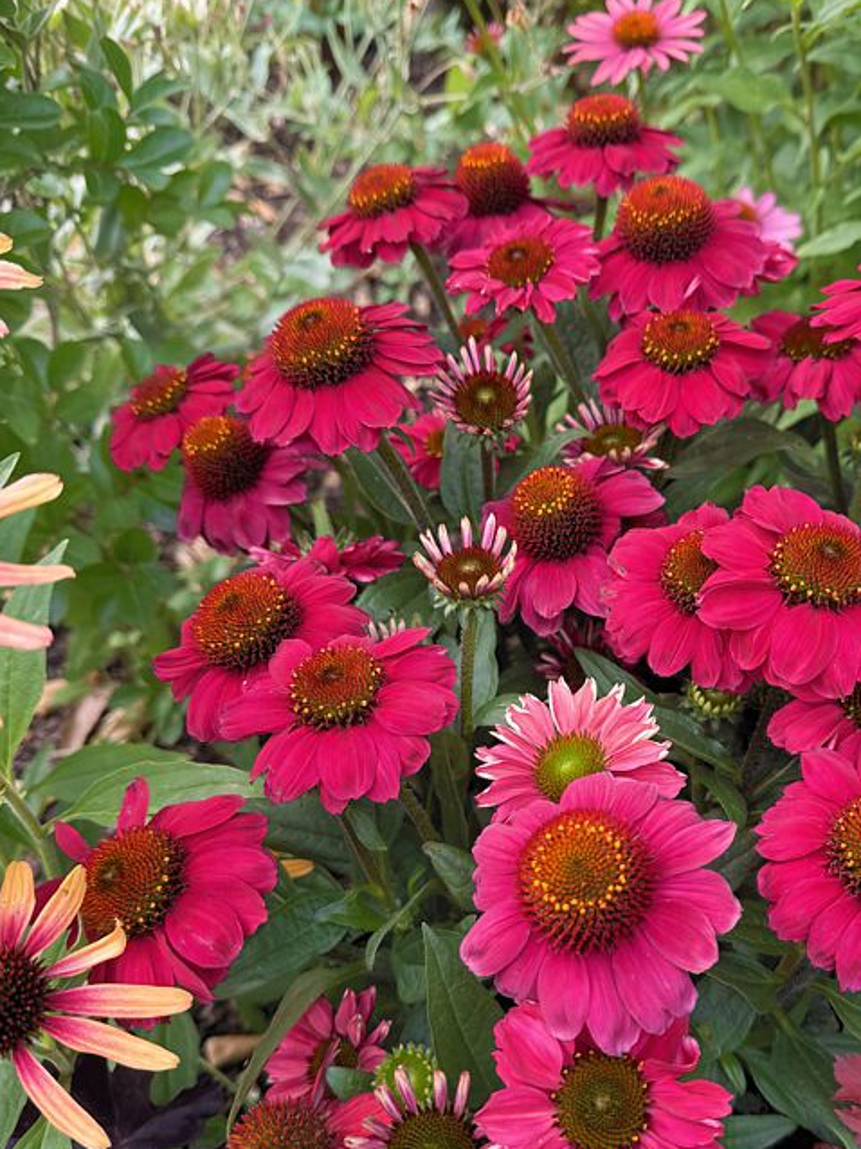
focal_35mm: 32
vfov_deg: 56.6
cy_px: 654
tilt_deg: -45.5
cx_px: 544
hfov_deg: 43.7
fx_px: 1062
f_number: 1.78
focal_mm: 6.76
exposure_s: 1/172
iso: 64
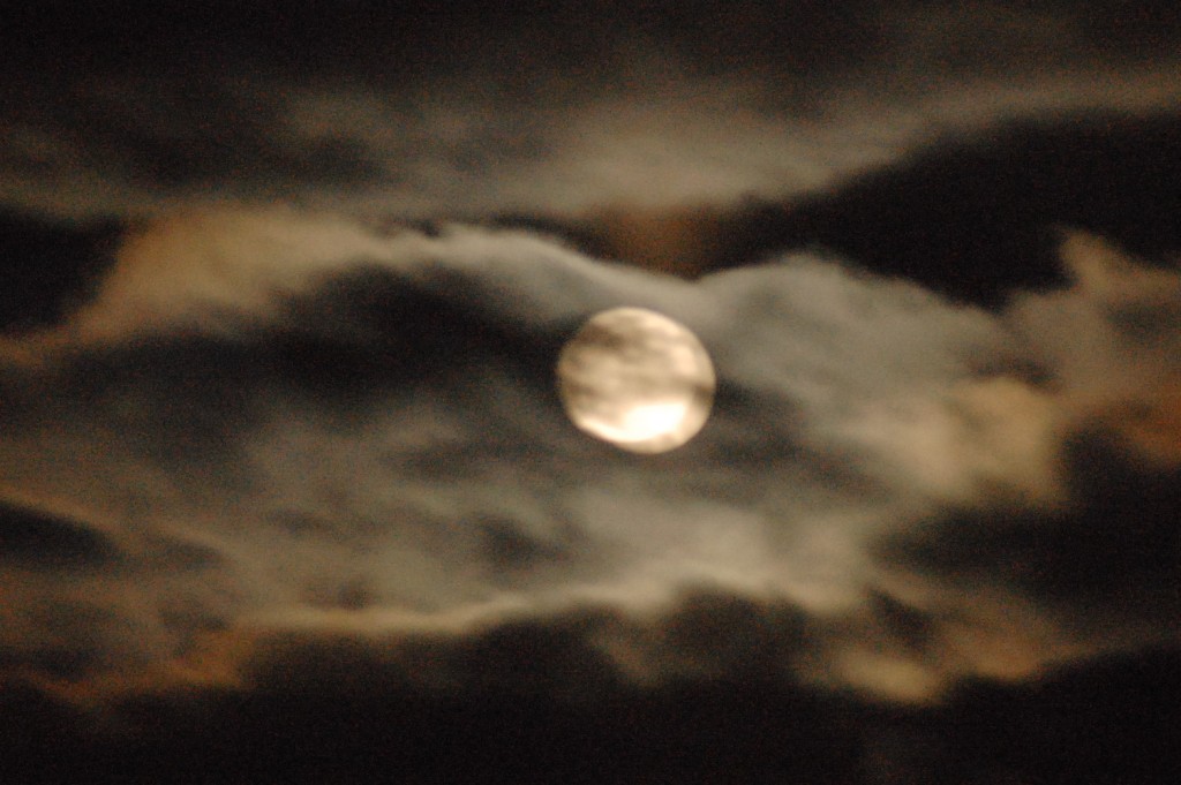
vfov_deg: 3.4
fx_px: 13275
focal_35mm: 405
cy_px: 392
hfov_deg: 5.1
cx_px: 590
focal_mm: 270
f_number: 5.6
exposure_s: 1/6
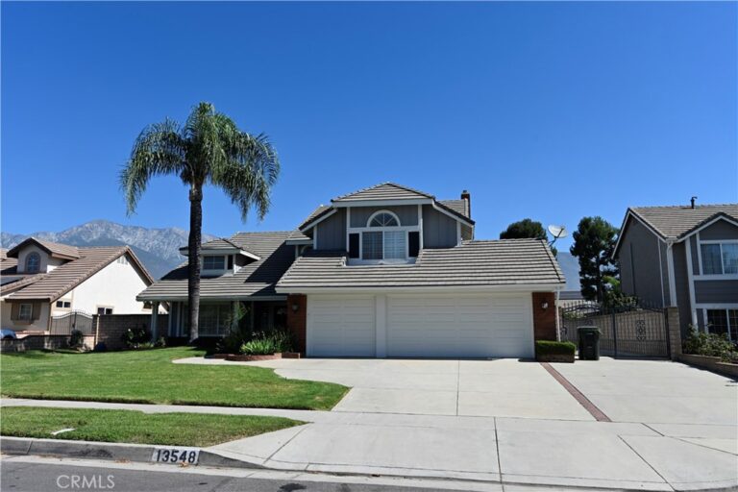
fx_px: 574
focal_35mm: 28
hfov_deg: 65.5
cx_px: 369
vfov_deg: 46.4
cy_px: 246
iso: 100
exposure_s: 1/400
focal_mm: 28
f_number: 7.1
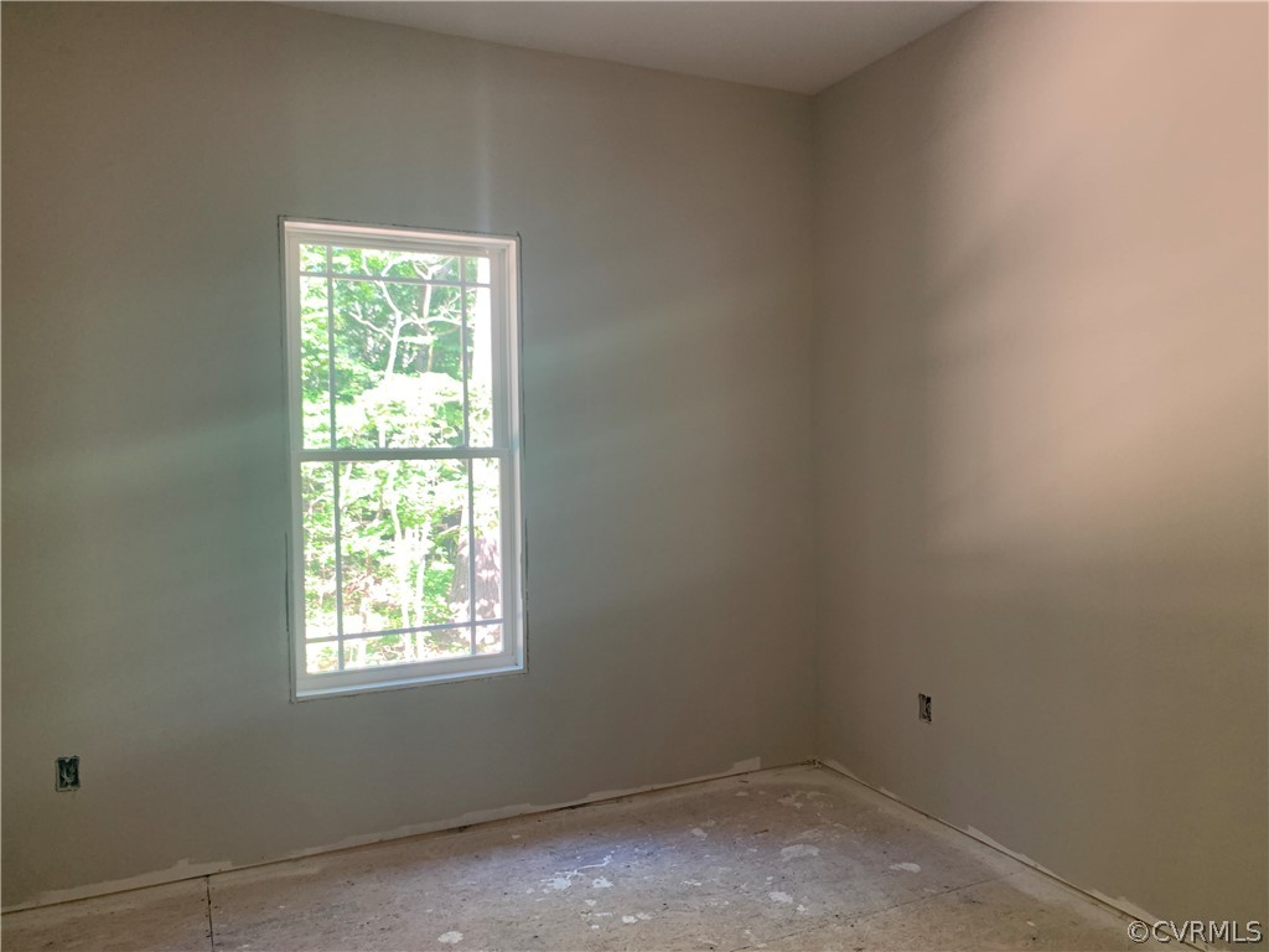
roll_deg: +0.4
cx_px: 634
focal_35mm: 26
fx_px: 953
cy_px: 476
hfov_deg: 67.3
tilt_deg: -2.0
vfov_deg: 53.1
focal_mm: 4.25
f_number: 1.8
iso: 125
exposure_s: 1/60
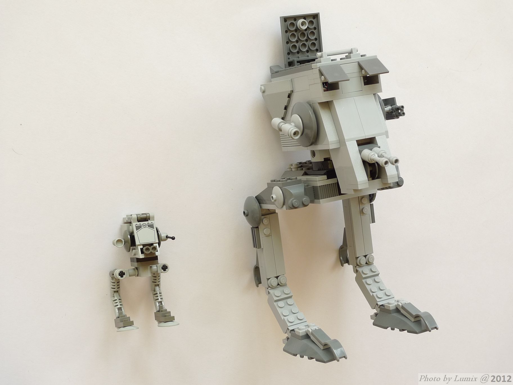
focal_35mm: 57
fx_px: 845
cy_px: 192
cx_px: 256
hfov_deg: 33.8
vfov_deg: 25.7
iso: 80
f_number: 4
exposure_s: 1/40
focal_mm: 12.1
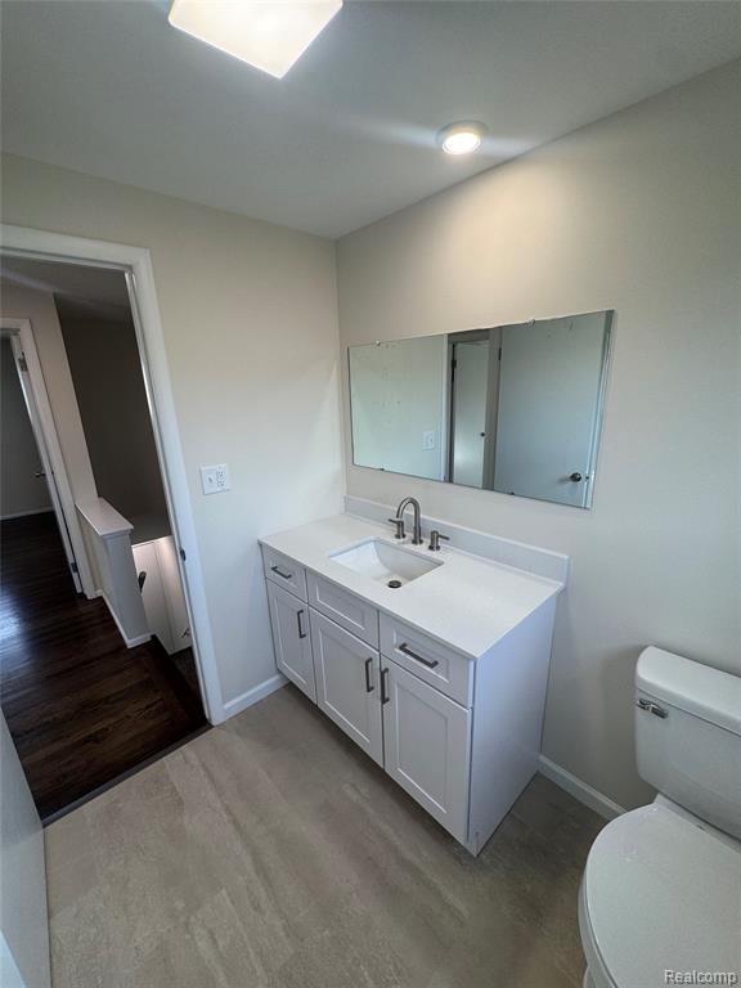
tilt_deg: -14.5
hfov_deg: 85.7
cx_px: 370
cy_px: 494
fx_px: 400
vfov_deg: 102.1
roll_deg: +2.2
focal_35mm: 14
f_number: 2.2
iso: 64
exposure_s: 1/120
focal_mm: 2.22
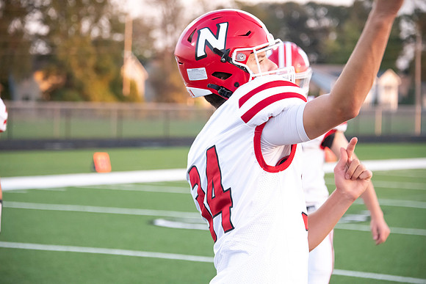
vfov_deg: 10.2
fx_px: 1598
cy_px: 142
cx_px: 213
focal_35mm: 135
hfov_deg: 15.2
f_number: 5.6
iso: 4000
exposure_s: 1/1000
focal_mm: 135
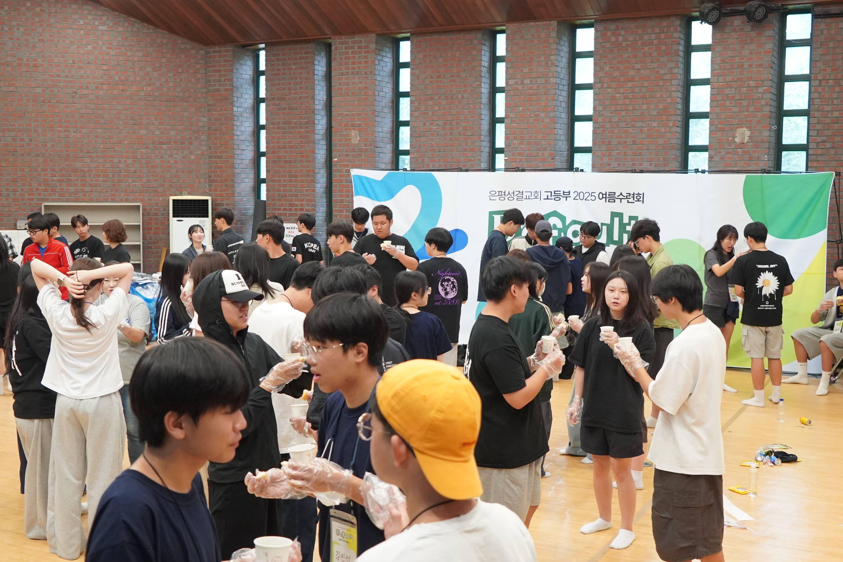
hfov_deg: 48.5
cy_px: 281
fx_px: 937
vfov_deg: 33.4
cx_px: 422
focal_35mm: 40
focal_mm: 27
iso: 5000
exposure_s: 1/160
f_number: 4
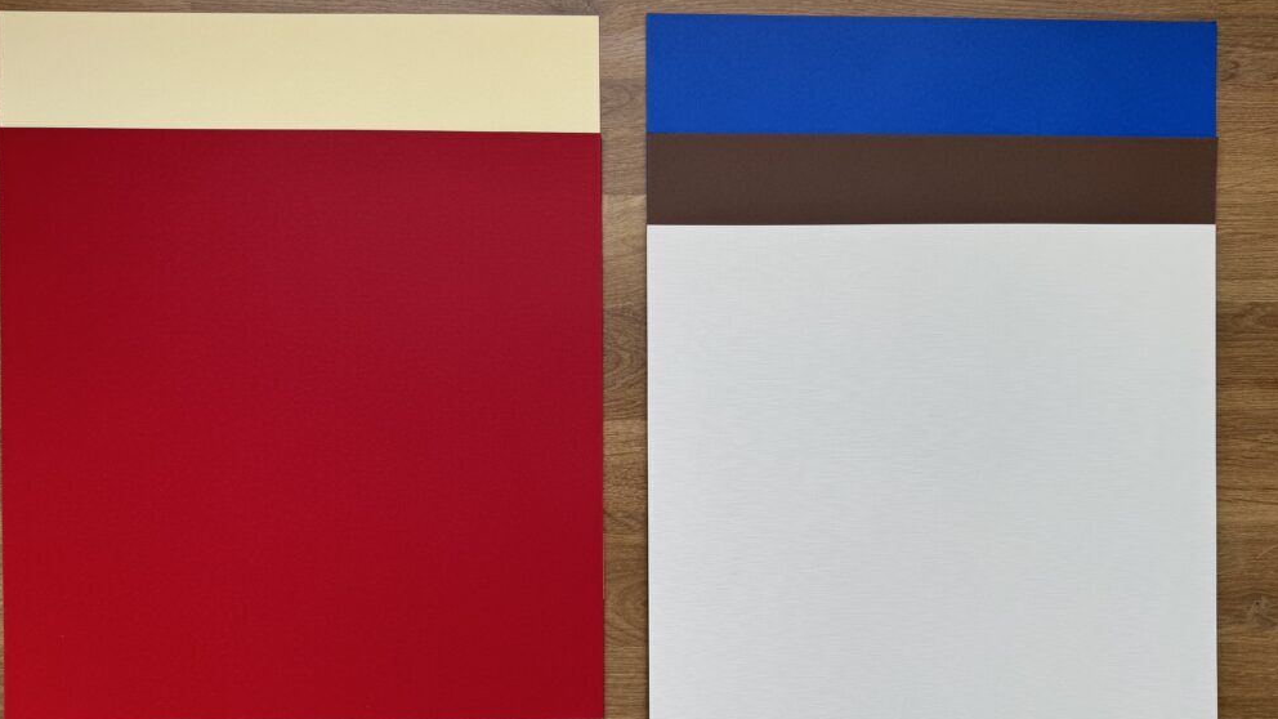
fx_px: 915
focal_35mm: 27
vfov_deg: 42.8
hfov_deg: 69.9
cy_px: 398
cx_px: 644
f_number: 1.78
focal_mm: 6.76
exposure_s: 1/199
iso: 64
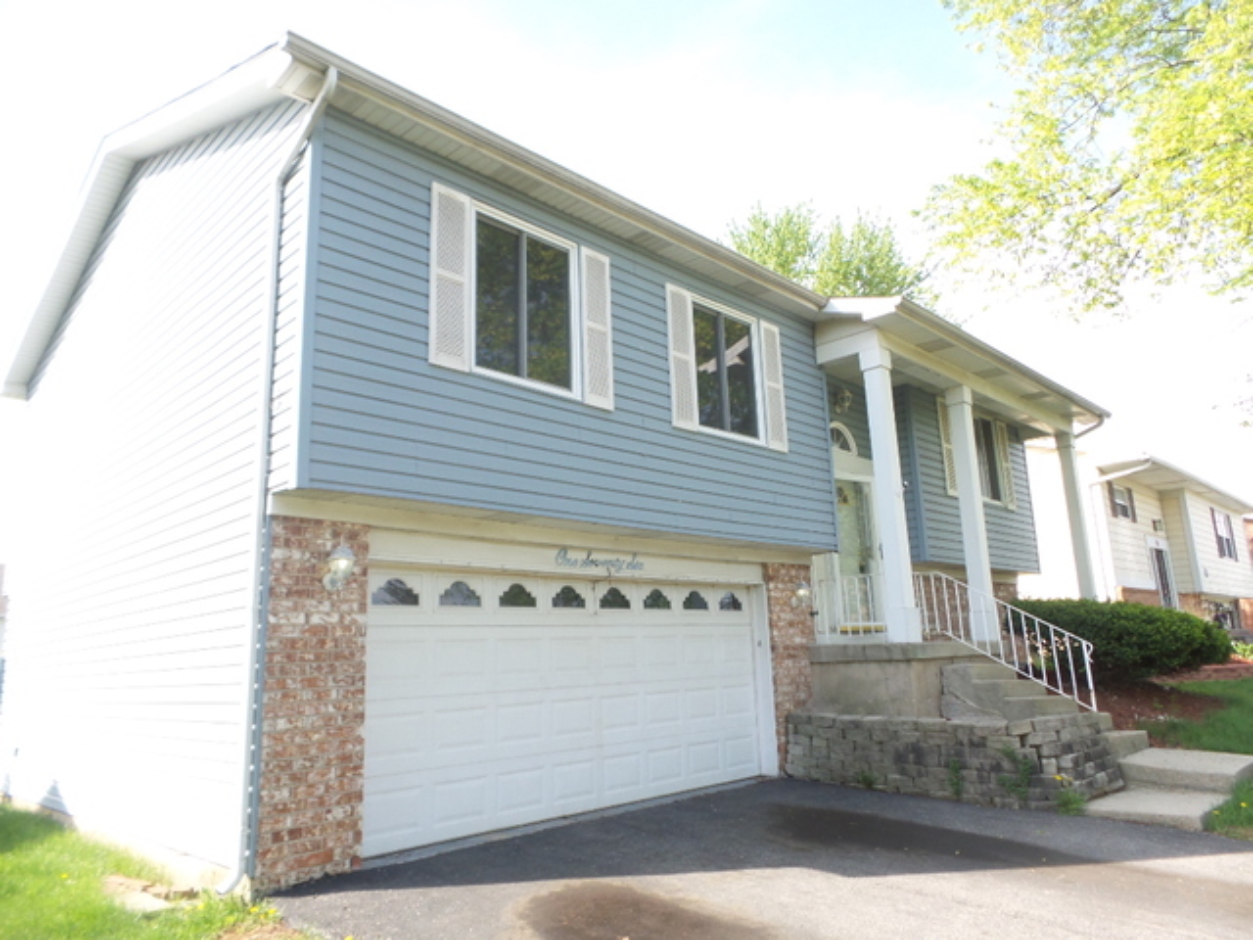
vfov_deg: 58.9
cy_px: 470
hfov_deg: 73.9
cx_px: 626
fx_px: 833
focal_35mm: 23
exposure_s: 1/400
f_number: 3.5
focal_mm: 4.1
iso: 200
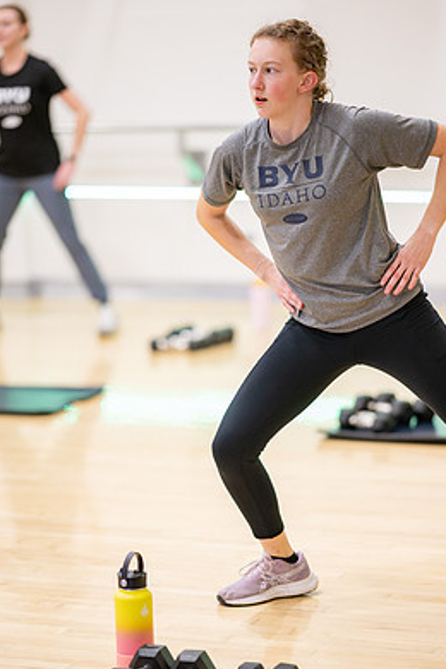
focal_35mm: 121
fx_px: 2248
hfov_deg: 11.3
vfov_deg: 16.9
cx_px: 250
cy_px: 376
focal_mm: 105
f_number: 1.4
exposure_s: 1/500
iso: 5000
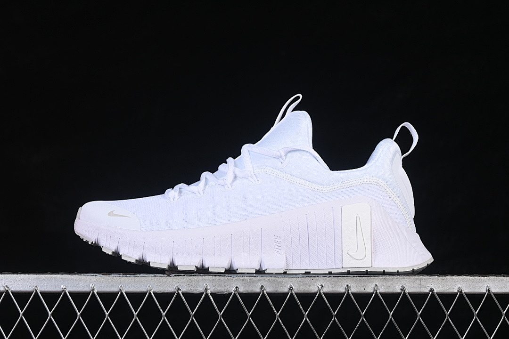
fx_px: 1060
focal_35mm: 75
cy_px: 170
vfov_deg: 18.2
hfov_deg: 27.0
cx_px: 254
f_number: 8
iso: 160
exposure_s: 1/100
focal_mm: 50
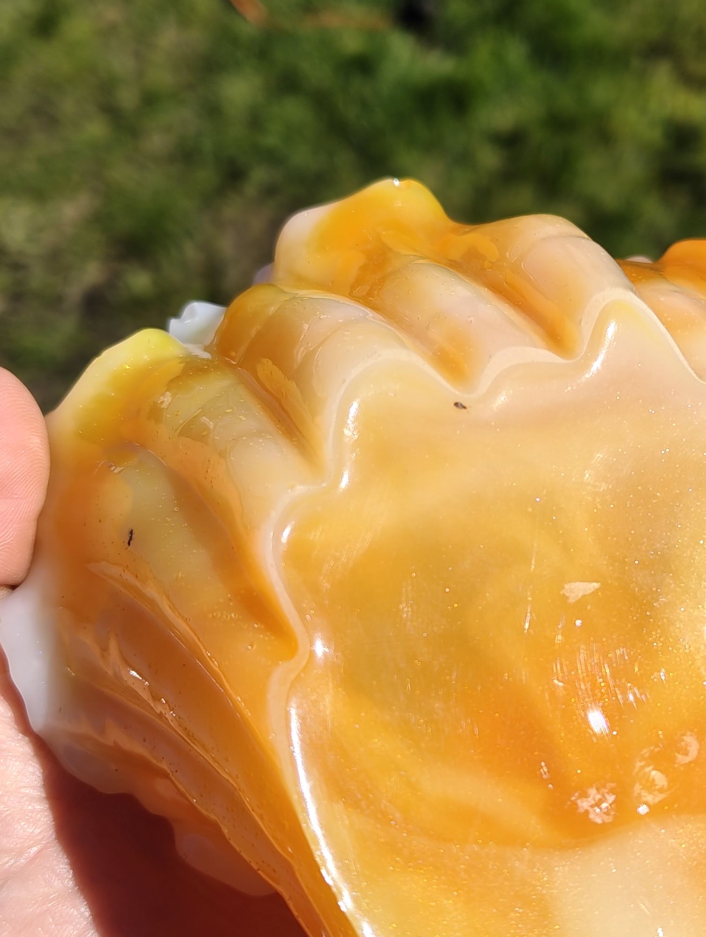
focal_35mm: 49
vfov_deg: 38.8
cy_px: 501
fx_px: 1329
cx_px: 521
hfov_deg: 29.3
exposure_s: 1/1116
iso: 50
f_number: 1.88
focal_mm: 5.56
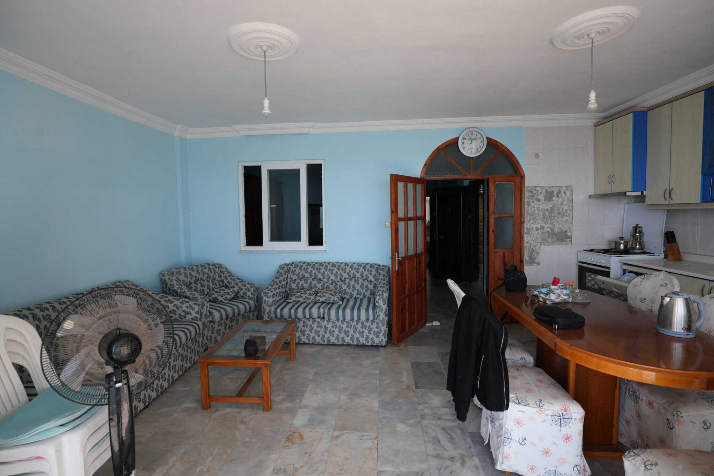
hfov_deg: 93.3
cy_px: 238
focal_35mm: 17
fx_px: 337
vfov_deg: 70.4
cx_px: 357
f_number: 4
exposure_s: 1/160
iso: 125
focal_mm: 17
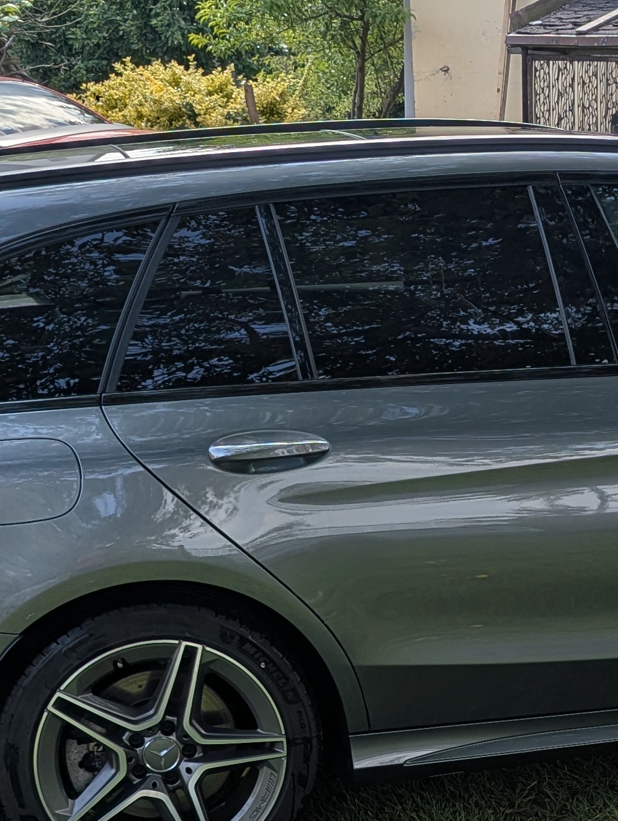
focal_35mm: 74
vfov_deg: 25.4
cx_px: 549
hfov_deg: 19.6
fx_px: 1757
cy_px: 762
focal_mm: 6.81
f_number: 1.85
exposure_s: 1/1029
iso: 33
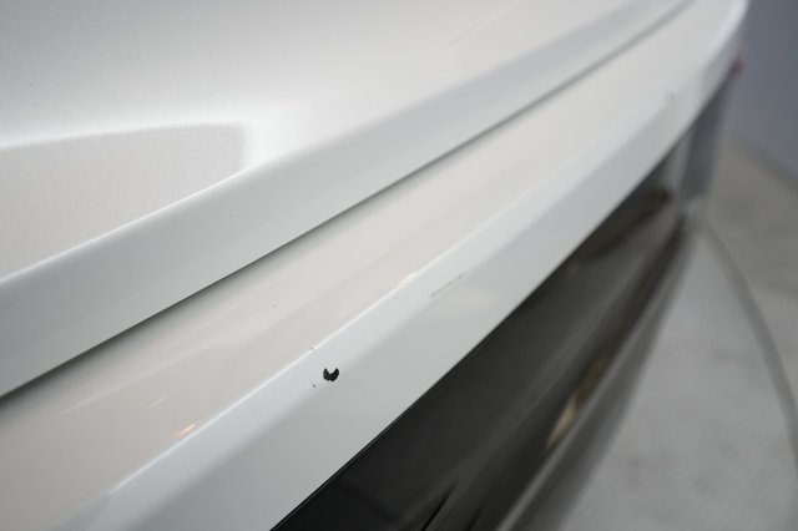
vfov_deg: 46.4
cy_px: 266
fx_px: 620
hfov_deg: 65.5
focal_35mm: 28
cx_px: 399
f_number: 5
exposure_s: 1/200
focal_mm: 28
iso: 2000
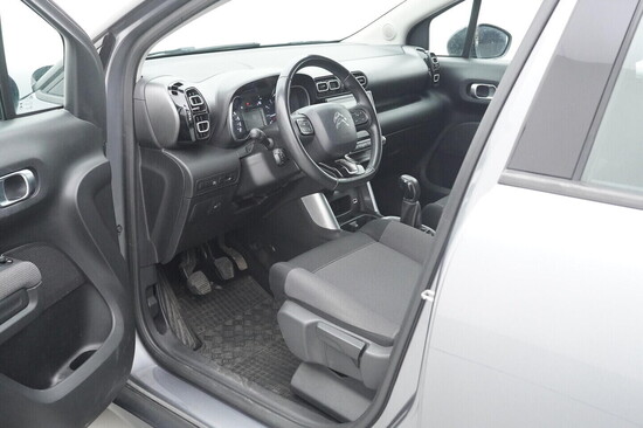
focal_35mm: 36
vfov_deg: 36.8
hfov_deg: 53.2
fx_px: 643
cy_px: 214
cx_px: 322
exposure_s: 1/250
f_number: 5
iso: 5000
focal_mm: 24
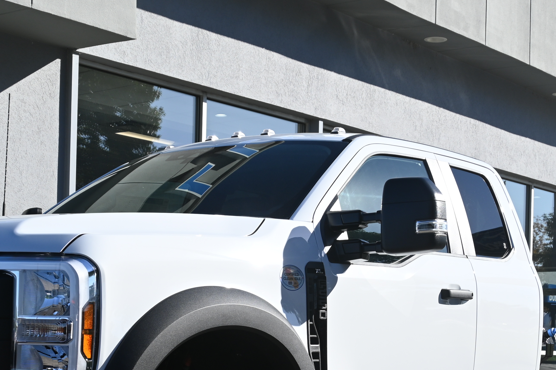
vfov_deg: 13.7
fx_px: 1523
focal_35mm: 99
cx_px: 245
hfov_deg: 20.7
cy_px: 376
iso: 100
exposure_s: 1/400
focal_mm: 30.5
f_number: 7.1
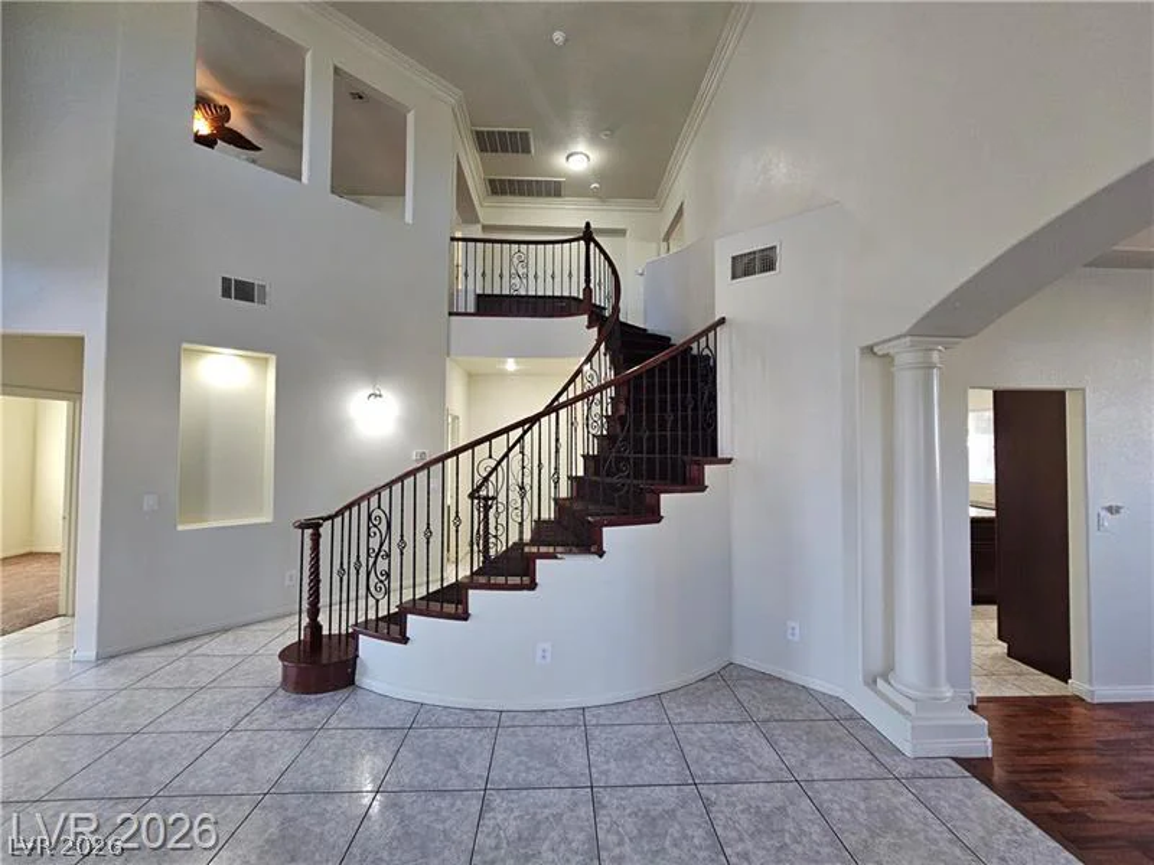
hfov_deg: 106.2
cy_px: 432
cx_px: 577
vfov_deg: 89.9
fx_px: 433
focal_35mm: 13
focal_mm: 2.2
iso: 250
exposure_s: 1/60
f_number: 2.2
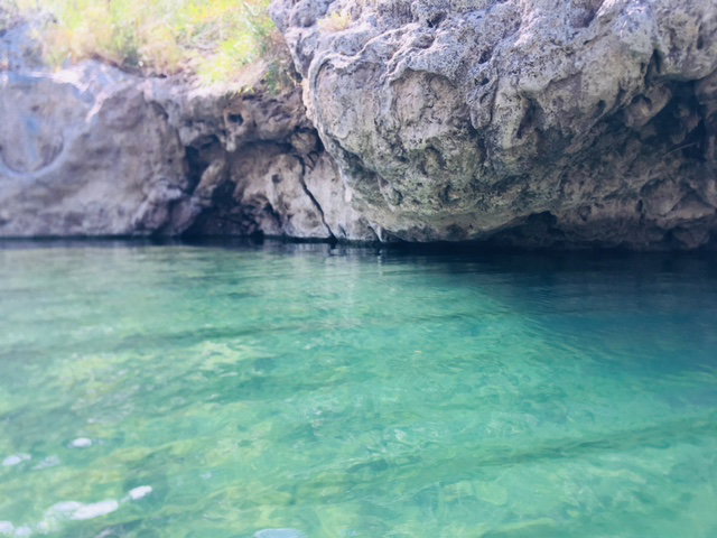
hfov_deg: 61.7
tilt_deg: -5.9
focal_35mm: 29
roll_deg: -0.4
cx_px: 358
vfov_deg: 48.2
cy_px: 269
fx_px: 601
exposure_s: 1/516
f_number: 2.2
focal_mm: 4.15
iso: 25
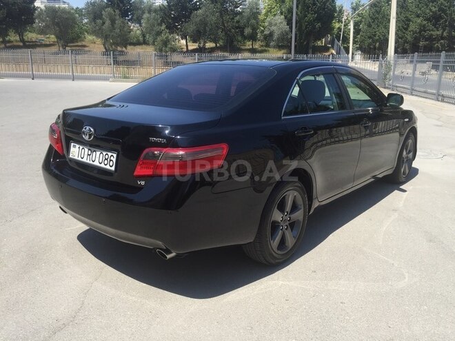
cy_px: 170
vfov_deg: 48.2
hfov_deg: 61.7
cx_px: 228
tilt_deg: -15.6
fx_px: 381
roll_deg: -1.5
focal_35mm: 29
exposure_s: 1/1464
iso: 32
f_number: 2.2
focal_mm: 4.15
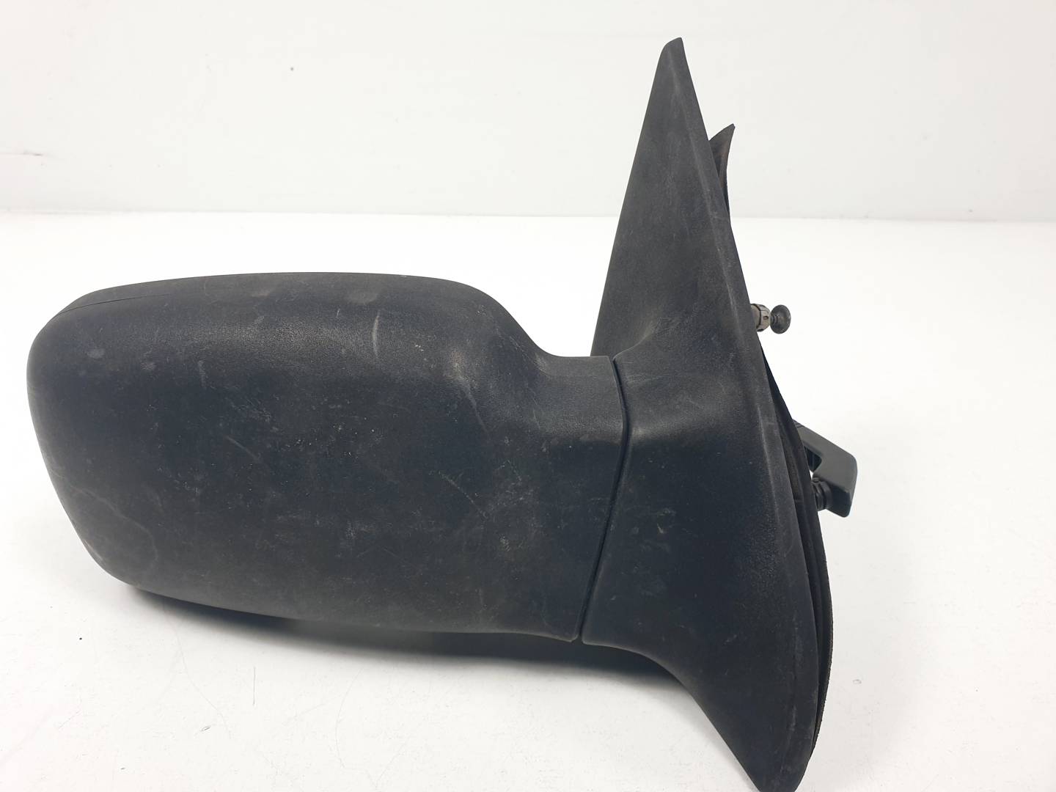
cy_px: 396
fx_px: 793
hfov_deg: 67.3
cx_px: 528
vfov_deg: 53.1
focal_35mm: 26
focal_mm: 4.3
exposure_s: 1/207
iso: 50
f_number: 2.4
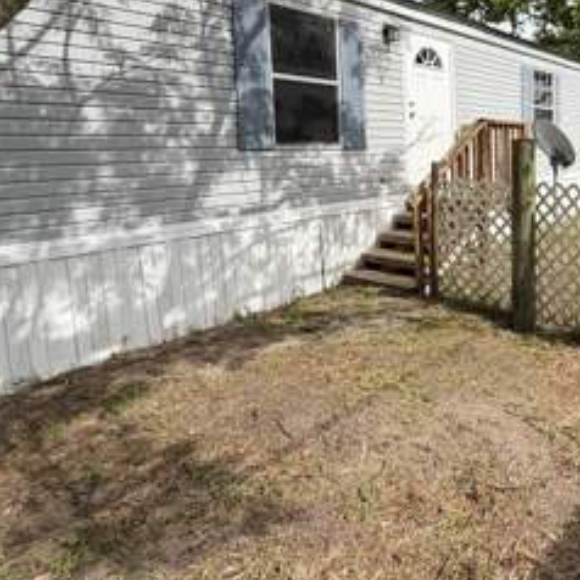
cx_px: 517
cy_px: 178
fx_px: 474
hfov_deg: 55.1
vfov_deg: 60.9
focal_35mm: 25
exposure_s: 1/770
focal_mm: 2.22
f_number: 2.2
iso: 32
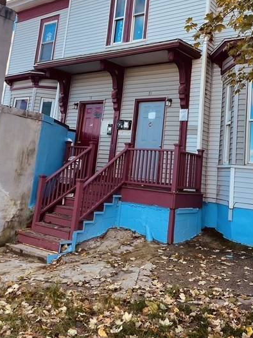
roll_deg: -5.7
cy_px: 99
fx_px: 370
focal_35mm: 38
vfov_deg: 47.7
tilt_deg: +17.7
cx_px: 148
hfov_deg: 37.6
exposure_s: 1/1003
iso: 32
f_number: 1.6
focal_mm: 5.1
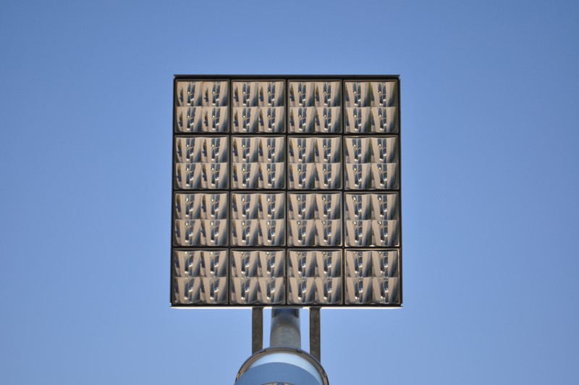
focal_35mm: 82
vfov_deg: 16.5
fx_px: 1325
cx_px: 290
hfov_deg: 24.7
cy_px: 192
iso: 200
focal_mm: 55
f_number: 5.6
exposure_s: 1/320
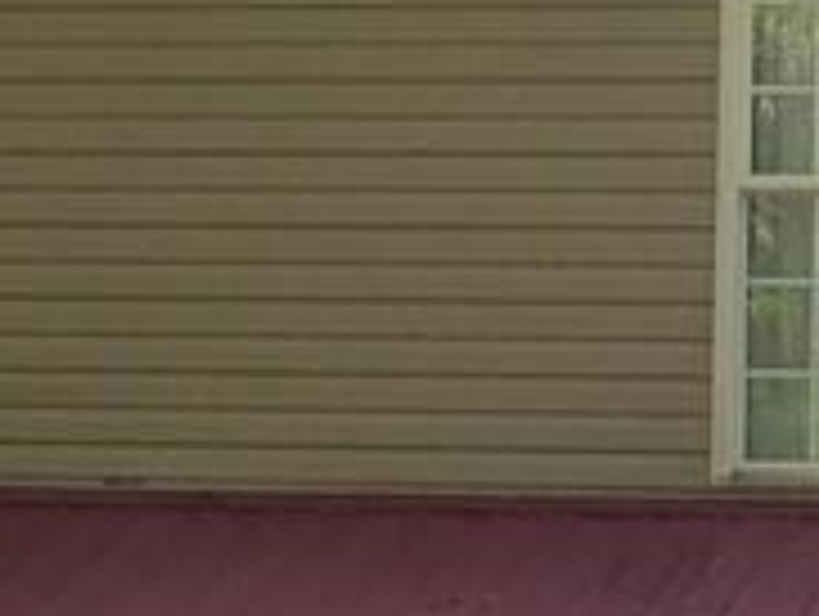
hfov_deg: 14.9
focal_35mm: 129
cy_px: 339
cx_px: 893
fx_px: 3056
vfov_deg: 11.5
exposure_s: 1/160
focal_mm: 4
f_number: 3
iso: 125
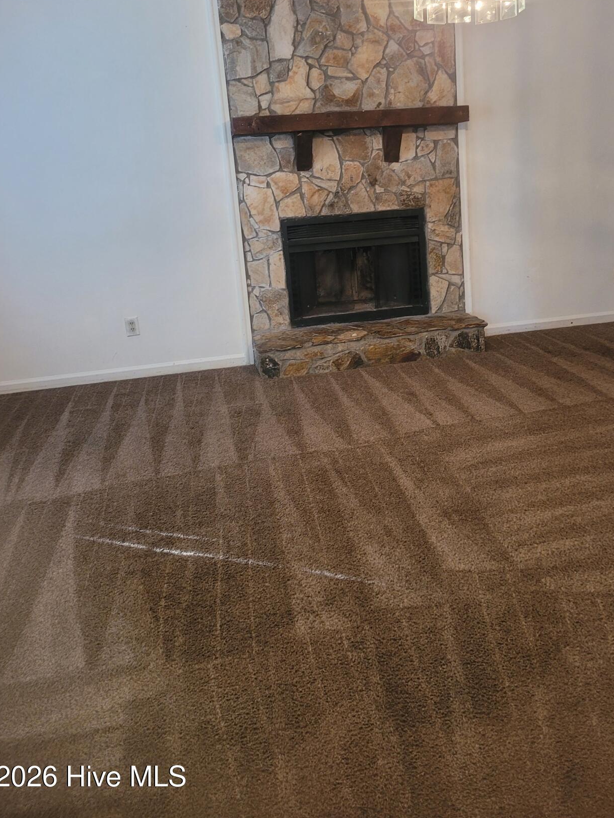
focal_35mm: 32
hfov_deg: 44.1
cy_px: 319
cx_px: 349
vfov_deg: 56.3
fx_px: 757
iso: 200
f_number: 1.8
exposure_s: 1/40
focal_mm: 5.4
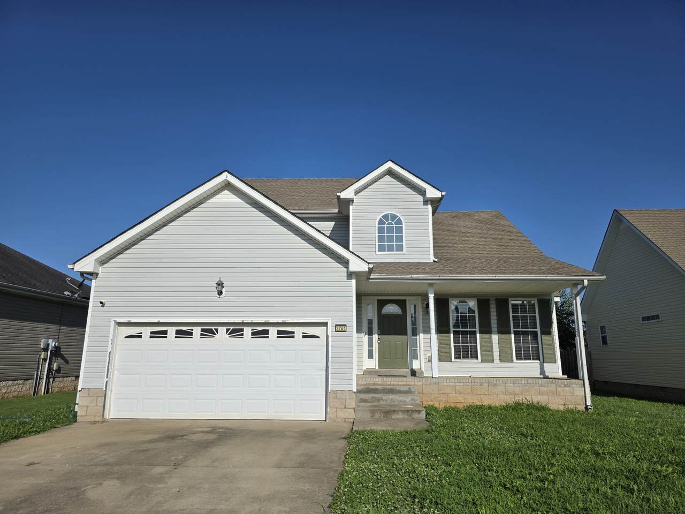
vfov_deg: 58.9
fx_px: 455
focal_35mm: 23
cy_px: 257
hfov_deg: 73.9
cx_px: 342
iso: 50
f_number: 1.7
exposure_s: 1/7944
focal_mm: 6.3
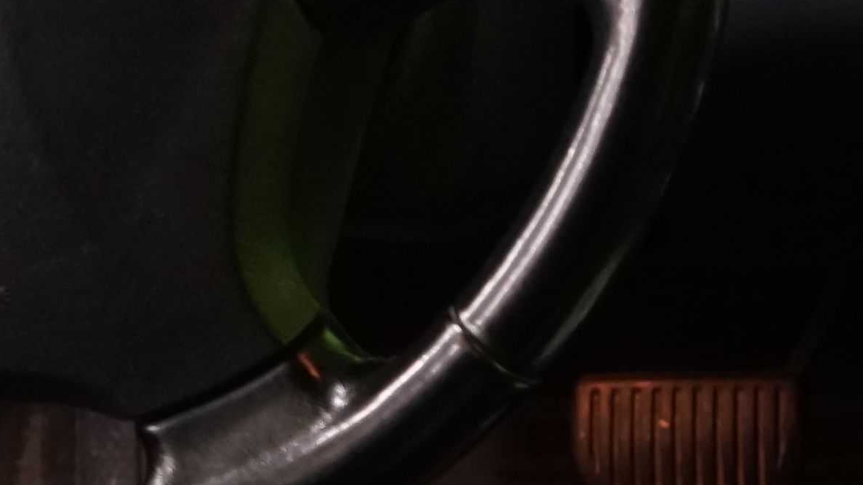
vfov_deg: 7.4
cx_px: 1431
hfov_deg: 12.2
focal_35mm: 165
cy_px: 278
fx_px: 3775
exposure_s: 1/20
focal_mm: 31
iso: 2000
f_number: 5
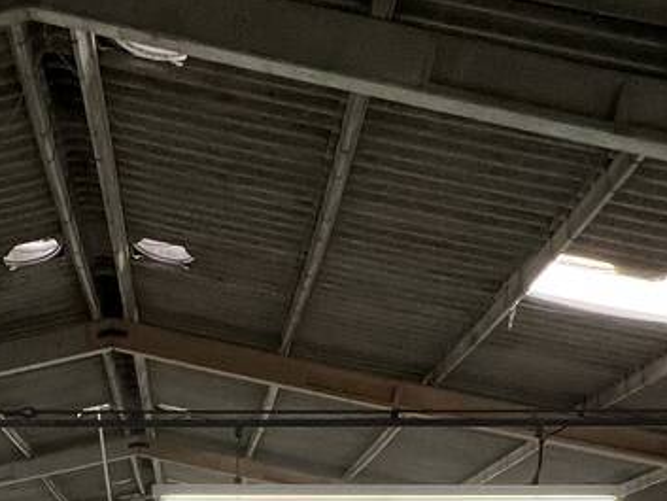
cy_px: 773
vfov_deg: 22.2
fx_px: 1022
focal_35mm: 53
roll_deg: -0.4
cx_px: 161
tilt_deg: -5.8
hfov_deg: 35.3
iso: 200
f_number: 1.8
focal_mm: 1.57
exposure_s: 1/120
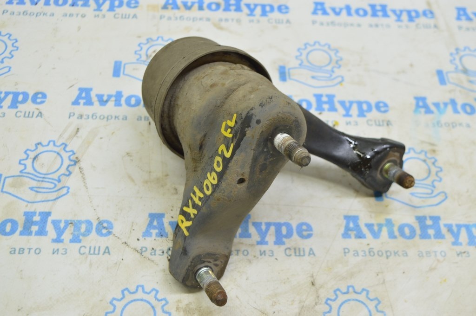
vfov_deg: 29.8
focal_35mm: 45
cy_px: 158
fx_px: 595
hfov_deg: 43.6
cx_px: 238
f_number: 5.6
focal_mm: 30
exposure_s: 1/20
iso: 400
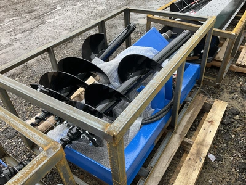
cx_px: 123
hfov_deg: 61.7
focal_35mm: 29
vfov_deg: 48.2
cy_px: 92
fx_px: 206
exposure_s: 1/200
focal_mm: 3
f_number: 1.8
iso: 20
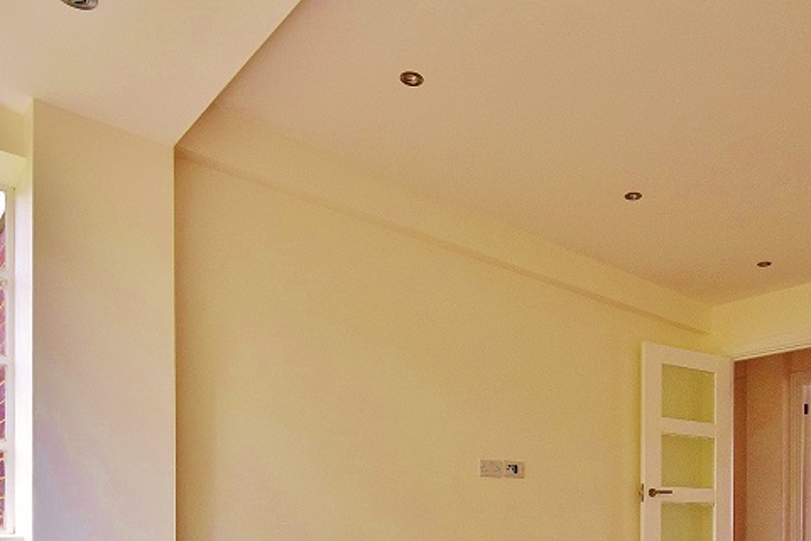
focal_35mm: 30
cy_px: 529
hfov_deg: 60.3
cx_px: 547
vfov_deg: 39.0
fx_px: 676
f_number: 5.6
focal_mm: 10
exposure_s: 1/125
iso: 400
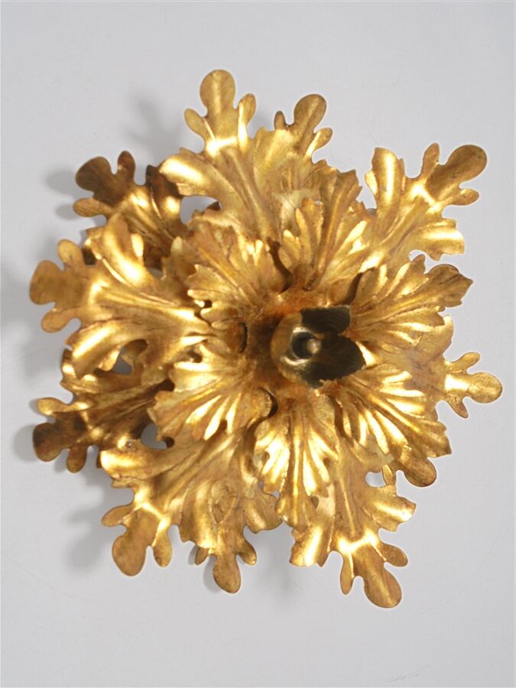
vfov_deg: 54.0
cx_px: 258
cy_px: 344
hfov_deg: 41.8
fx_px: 676
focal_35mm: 34
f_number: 4
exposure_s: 1/50
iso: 100
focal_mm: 6.1
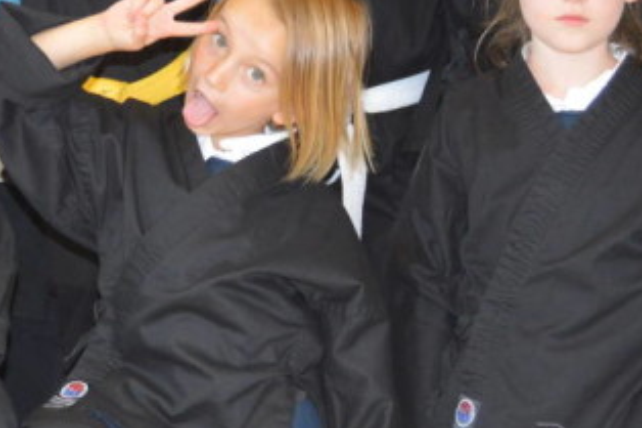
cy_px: 171
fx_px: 2264
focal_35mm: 127
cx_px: 123
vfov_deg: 10.8
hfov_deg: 16.0
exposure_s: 1/60
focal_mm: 26
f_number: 4
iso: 500
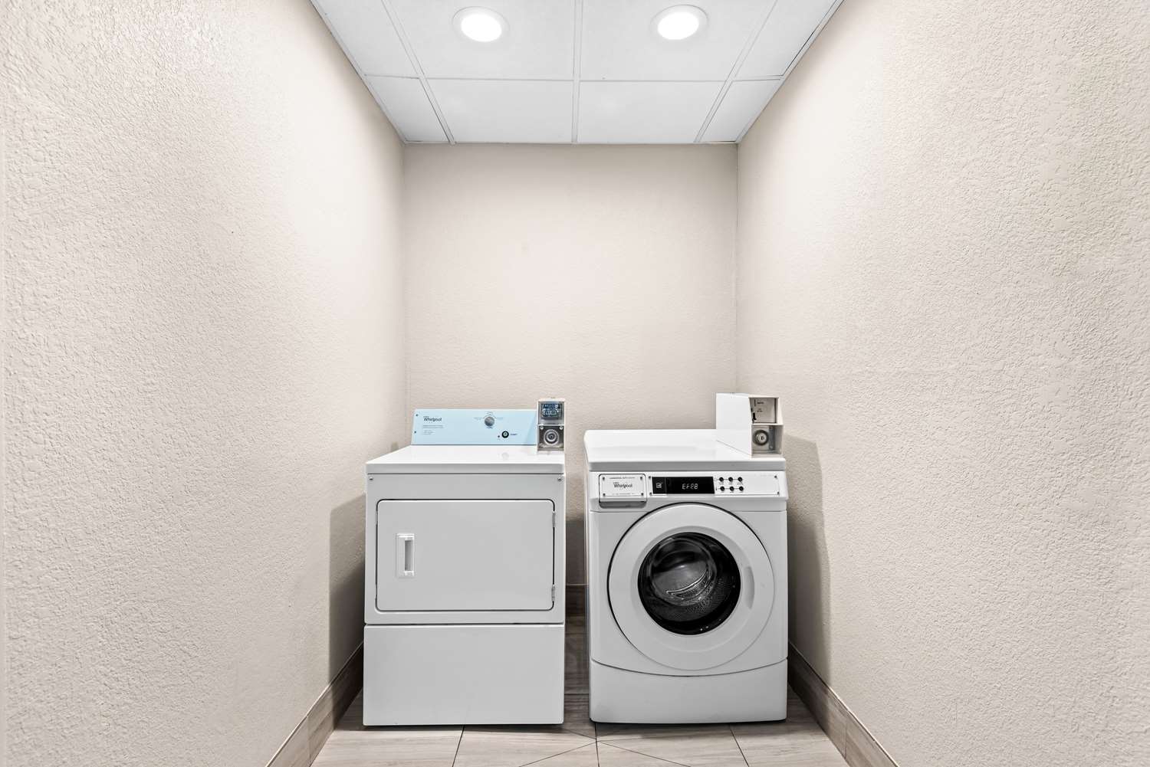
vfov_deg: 73.8
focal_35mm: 16
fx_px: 511
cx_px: 575
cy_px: 384
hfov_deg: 96.7
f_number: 9
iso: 200
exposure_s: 1/1.25
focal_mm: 16
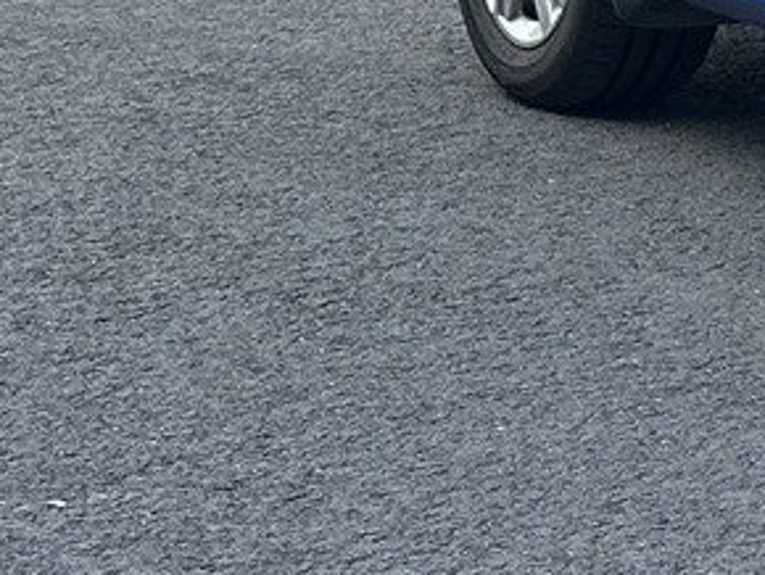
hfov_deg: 7.7
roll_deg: +0.0
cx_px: 1854
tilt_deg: -4.4
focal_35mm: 238
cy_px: -546
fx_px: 5264
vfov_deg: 6.1
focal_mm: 6.86
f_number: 1.78
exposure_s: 1/521
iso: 64
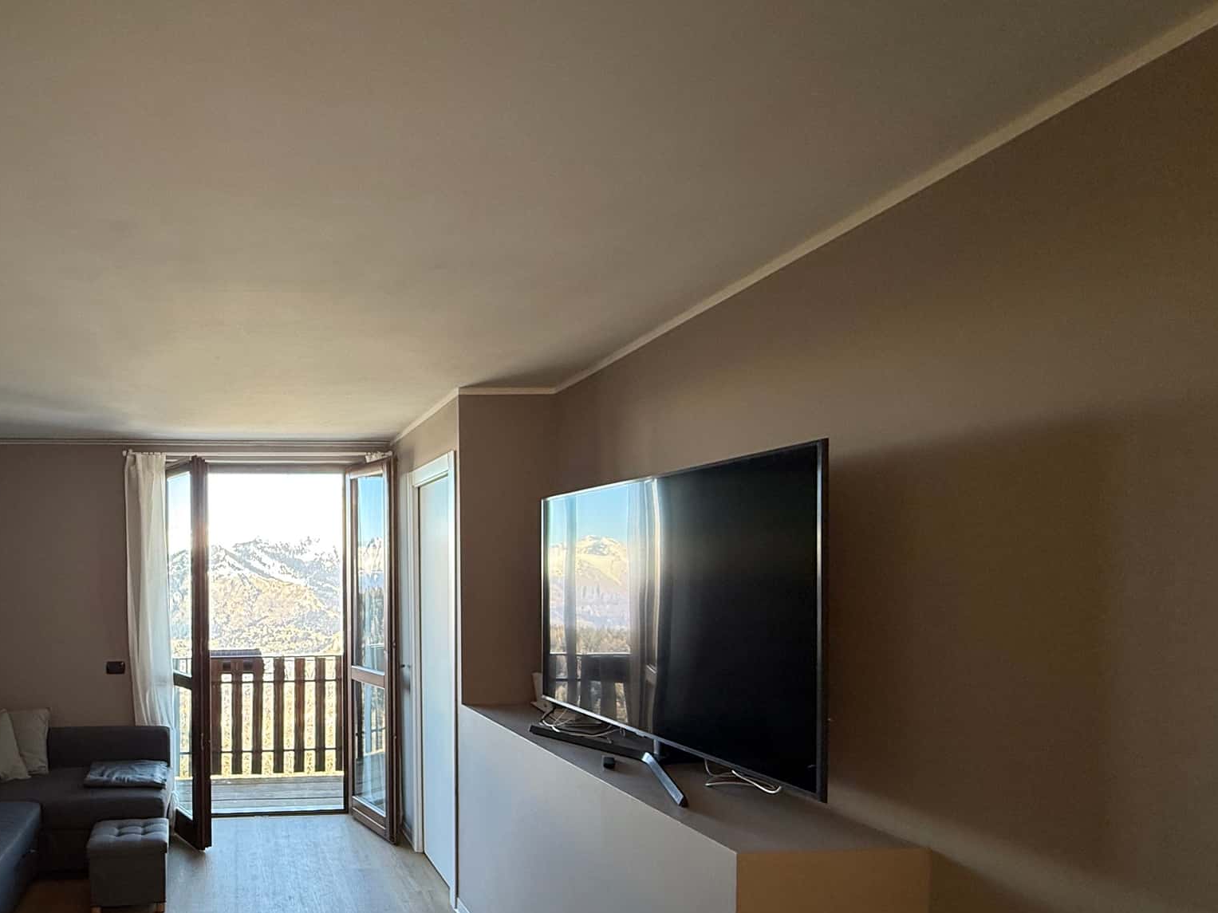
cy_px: 577
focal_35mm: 22
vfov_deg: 60.2
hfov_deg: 70.9
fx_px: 774
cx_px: 294
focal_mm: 2.22
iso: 80
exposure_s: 1/100
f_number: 2.2
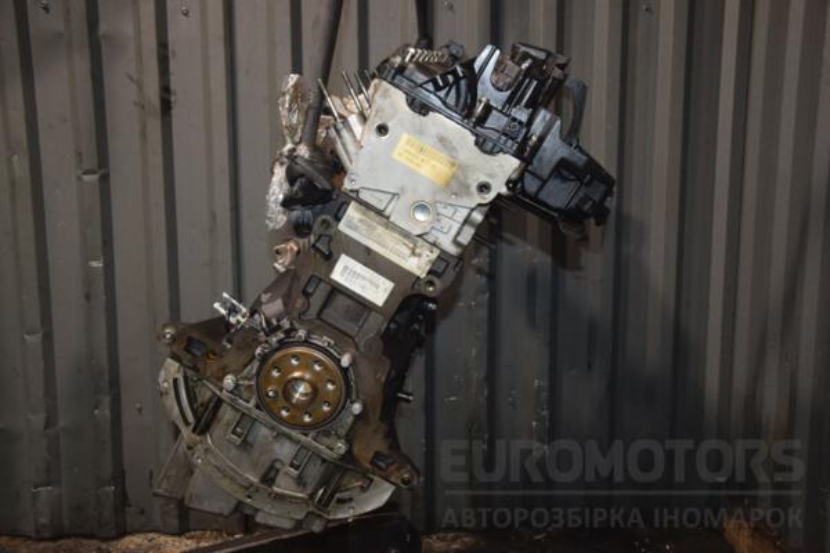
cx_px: 415
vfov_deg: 34.2
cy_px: 276
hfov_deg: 49.6
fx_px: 899
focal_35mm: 39
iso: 800
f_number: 5
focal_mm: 26
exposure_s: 1/60
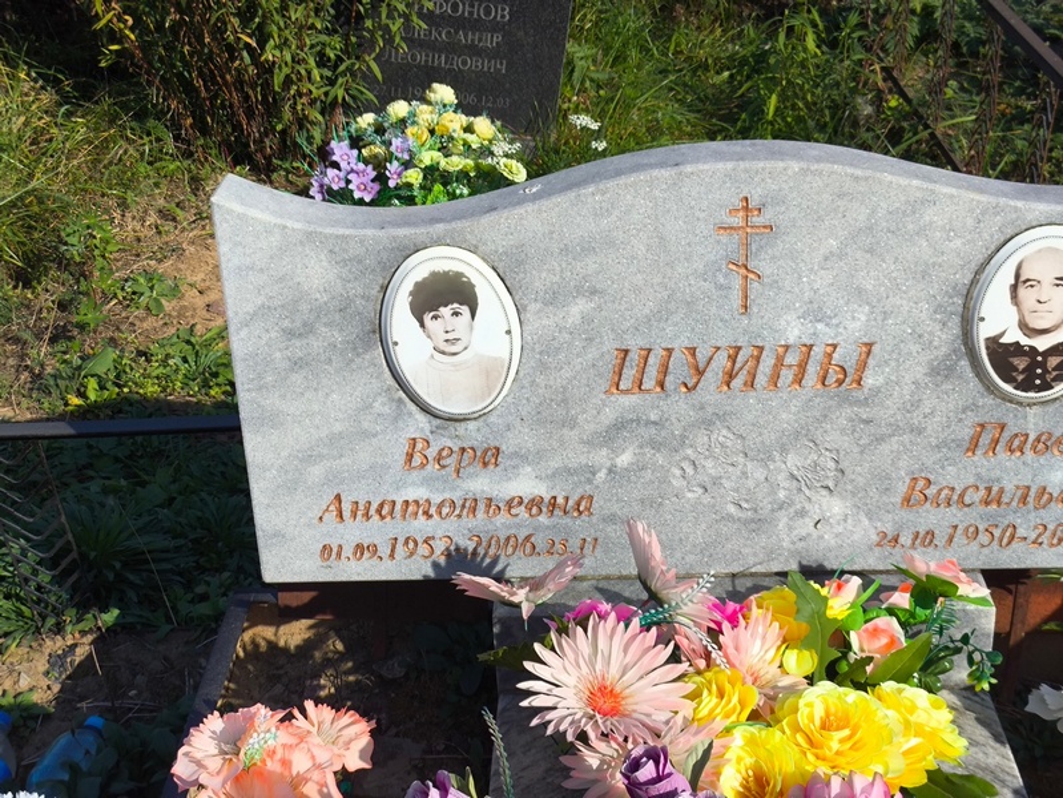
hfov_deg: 38.2
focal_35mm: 50
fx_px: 1536
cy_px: 399
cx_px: 532
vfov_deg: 29.1
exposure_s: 1/1707
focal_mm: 4.71
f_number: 1.7
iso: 50
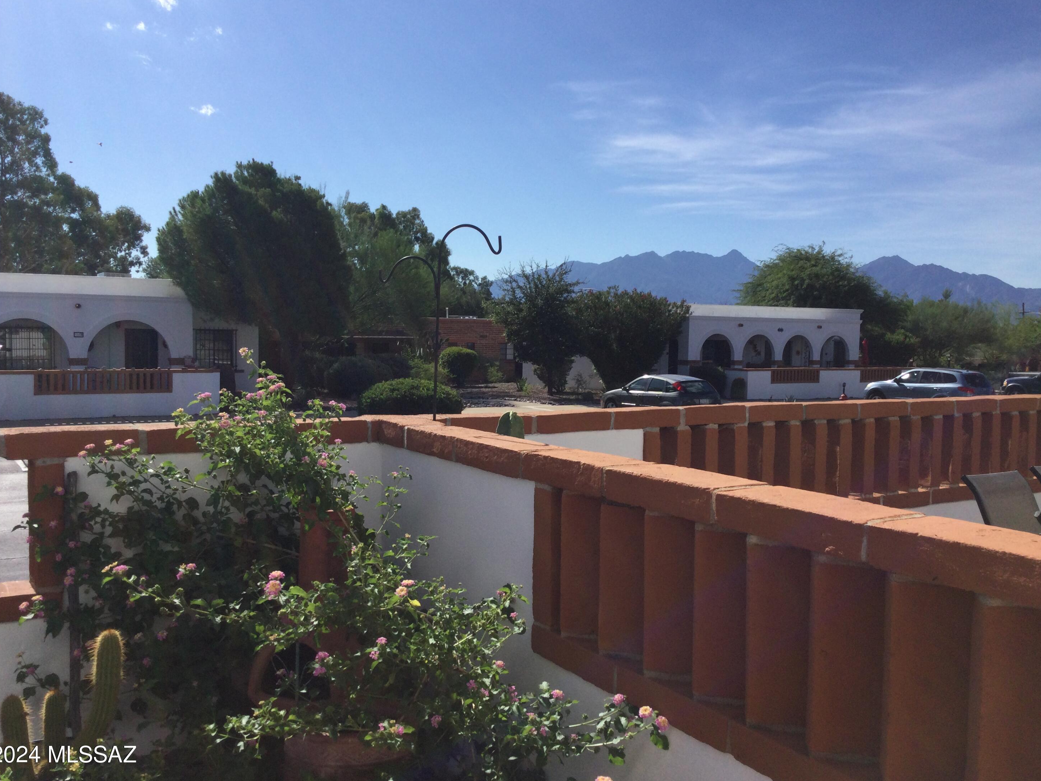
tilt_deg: -2.5
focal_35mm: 32
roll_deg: -0.4
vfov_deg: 44.2
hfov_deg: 56.8
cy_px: 388
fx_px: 962
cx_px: 509
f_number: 2.4
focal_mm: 3.3
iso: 25
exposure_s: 1/1988
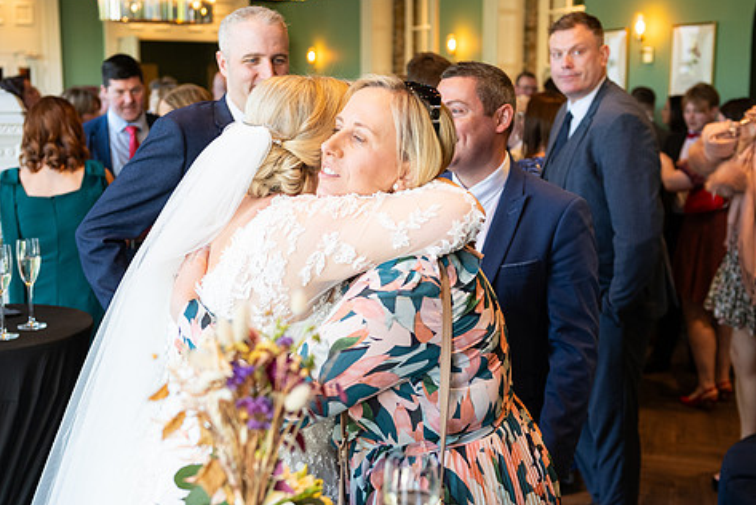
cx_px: 360
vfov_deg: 27.6
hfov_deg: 40.3
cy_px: 253
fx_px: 1030
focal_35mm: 49
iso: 800
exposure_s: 1/160
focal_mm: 40
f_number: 3.5
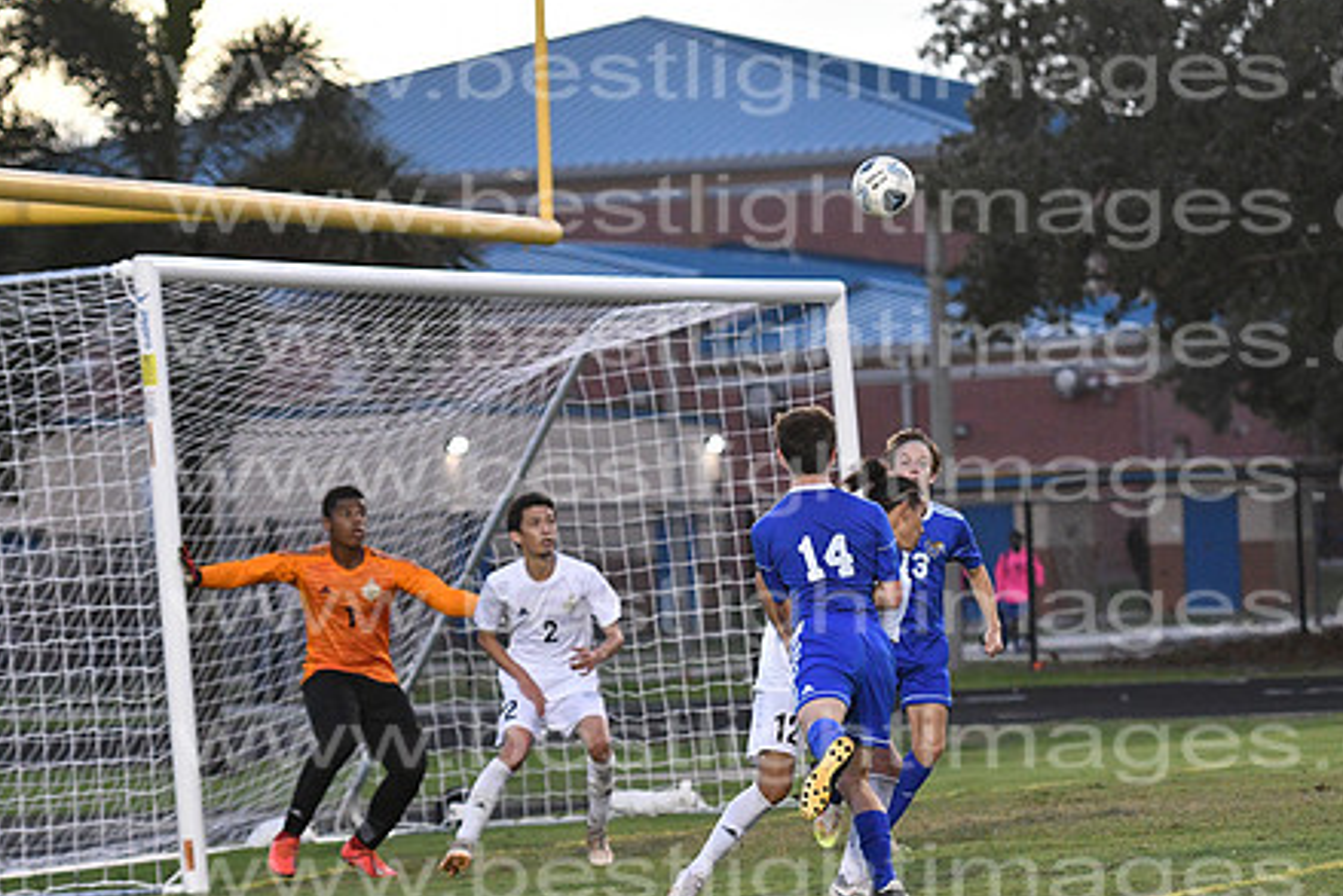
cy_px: 546
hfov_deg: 9.4
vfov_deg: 6.3
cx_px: 869
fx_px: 8135
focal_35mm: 218
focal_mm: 110
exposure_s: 1/800
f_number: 3.2
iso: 3200
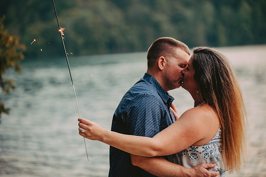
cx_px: 133
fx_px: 998
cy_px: 88
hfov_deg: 15.2
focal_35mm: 135
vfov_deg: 10.2
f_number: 2.8
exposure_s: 1/160
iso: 250
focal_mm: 135
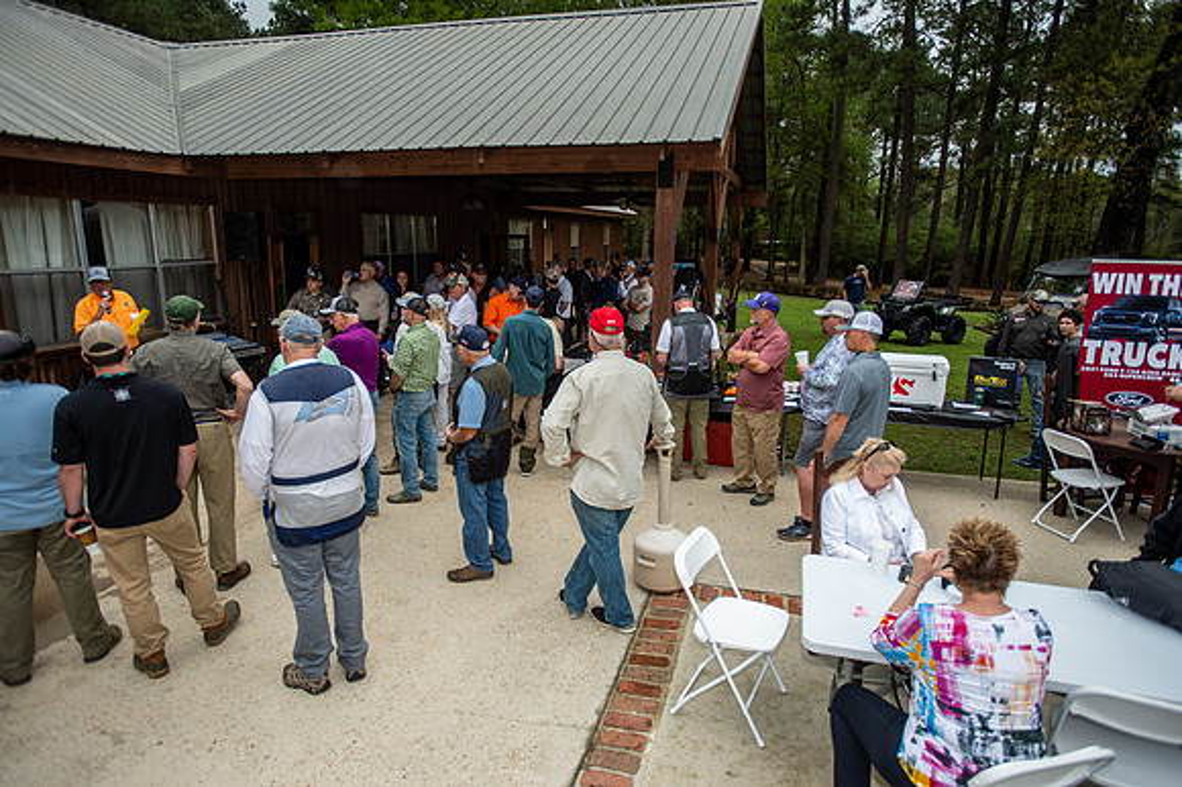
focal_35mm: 22
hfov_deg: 78.6
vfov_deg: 57.2
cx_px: 591
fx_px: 722
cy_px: 394
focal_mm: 22
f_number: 2.8
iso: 400
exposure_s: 1/5000
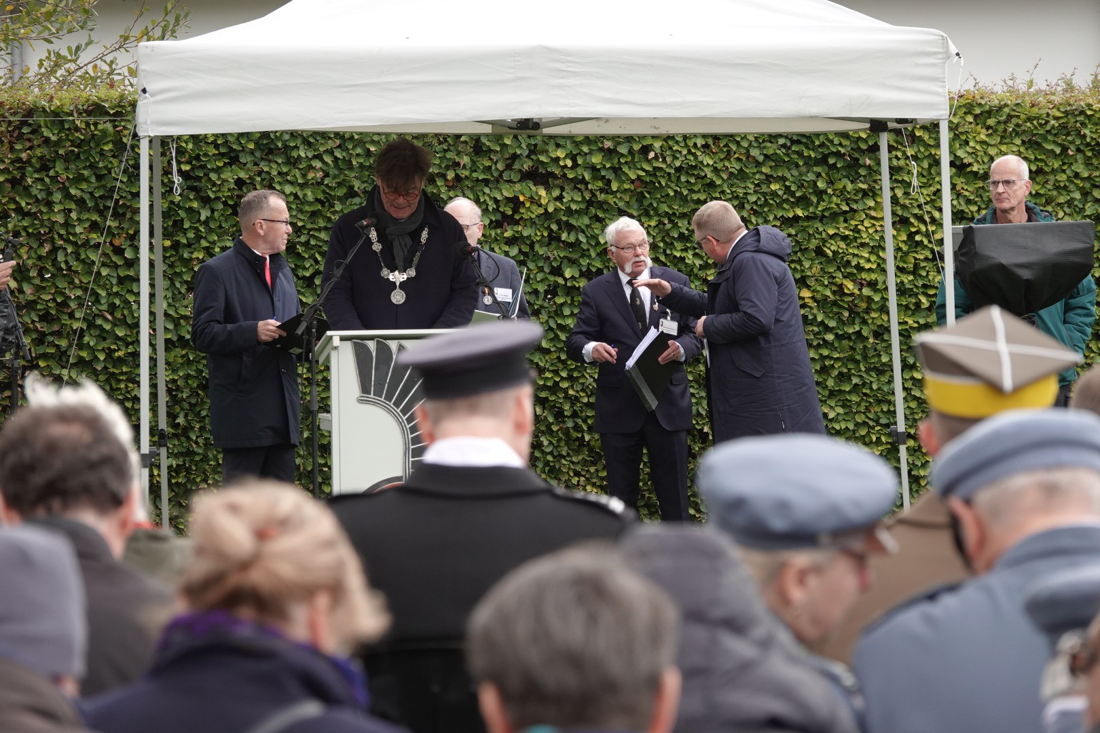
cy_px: 366
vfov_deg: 5.4
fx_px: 7822
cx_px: 550
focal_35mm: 256
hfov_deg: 8.0
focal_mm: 93.9
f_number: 4
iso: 320
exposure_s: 1/250
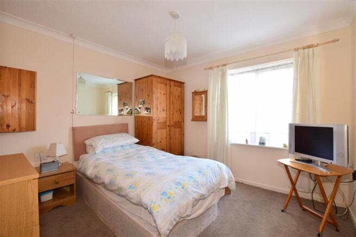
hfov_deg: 100.4
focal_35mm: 15
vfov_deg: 77.3
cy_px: 118
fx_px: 148
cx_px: 178
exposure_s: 1/3
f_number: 14
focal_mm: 10
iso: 400
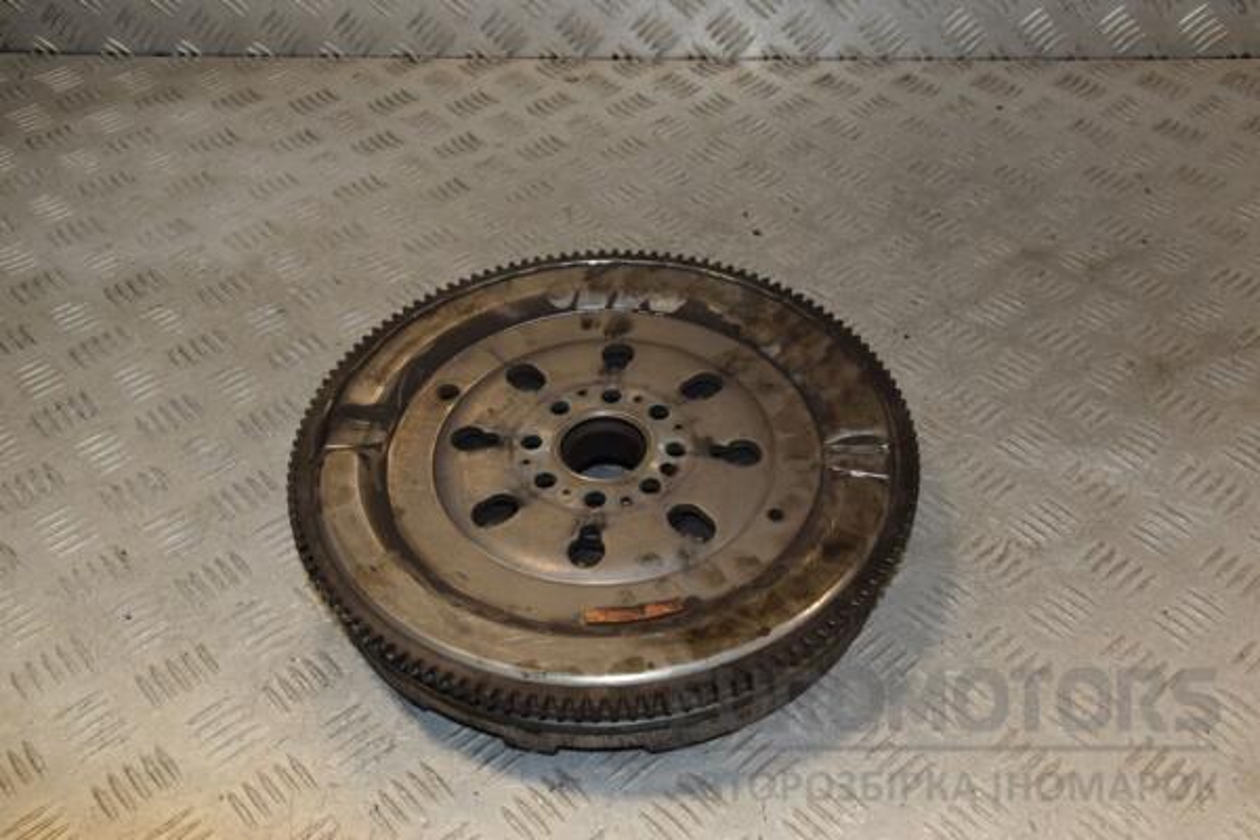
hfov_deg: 51.3
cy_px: 420
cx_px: 630
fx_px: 1312
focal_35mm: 38
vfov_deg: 35.5
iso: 800
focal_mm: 25
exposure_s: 1/200
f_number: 8
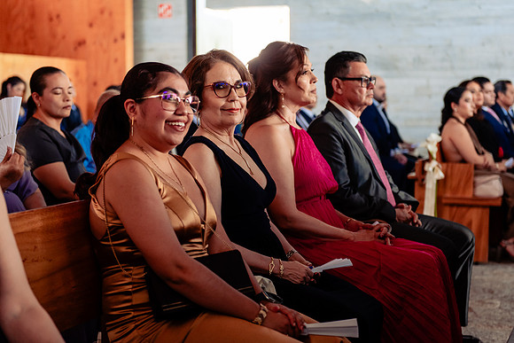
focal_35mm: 63
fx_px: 895
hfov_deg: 32.1
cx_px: 257
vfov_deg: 21.7
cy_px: 172
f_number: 3.2
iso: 800
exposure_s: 1/250
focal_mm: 62
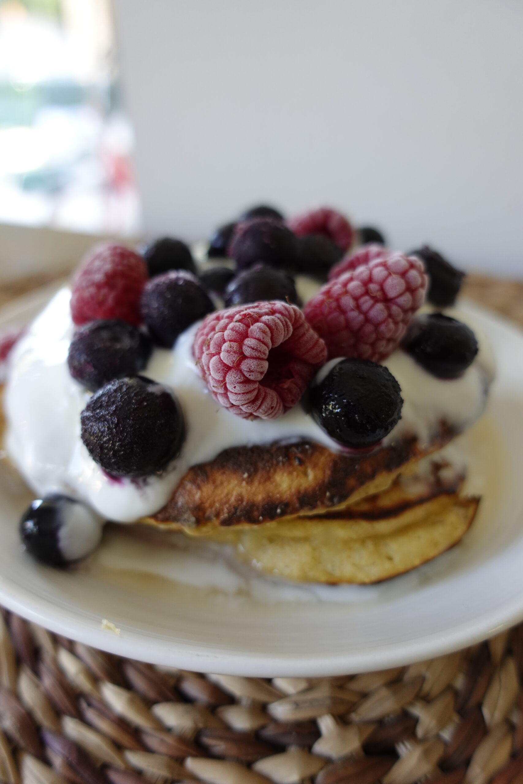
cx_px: 262
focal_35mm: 24
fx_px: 523
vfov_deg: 73.7
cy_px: 392
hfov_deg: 53.1
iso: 250
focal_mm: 9.4
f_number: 2.5
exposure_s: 1/60
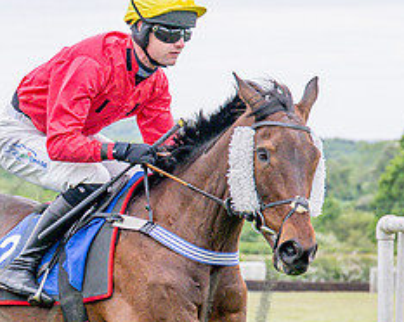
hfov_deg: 6.2
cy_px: 253
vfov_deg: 4.9
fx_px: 3739
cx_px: 75
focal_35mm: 313
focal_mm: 70
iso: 400
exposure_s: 1/1600
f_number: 4
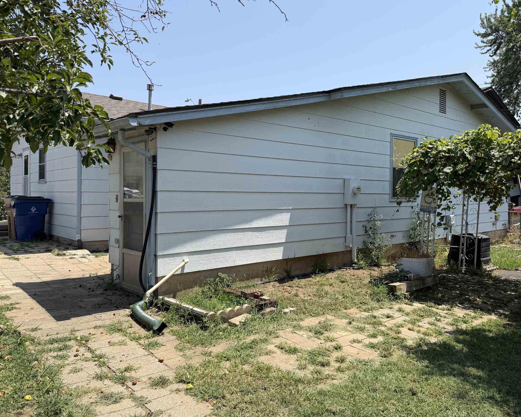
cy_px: 198
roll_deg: -0.3
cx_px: 285
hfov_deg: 63.9
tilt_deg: -1.7
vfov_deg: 53.2
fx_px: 416
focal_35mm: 27
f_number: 1.78
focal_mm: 6.76
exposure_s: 1/4167
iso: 80
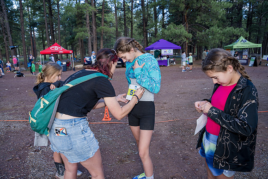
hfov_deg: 73.7
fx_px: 179
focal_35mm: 24
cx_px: 134
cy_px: 90
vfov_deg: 53.2
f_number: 5
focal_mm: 24
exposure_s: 1/125
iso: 320
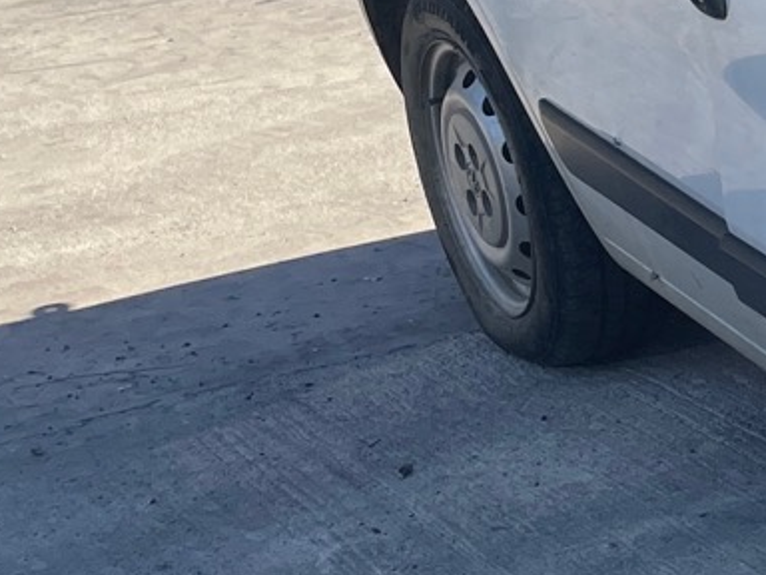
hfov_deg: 13.8
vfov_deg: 12.1
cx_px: 1512
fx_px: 2700
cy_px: 254
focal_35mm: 122
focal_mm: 4.2
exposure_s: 1/1553
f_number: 1.6
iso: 32
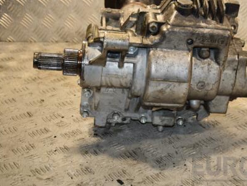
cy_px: 83
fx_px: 592
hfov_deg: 23.4
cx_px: 180
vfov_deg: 17.8
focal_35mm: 83
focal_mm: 38
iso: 800
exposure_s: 1/200
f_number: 5
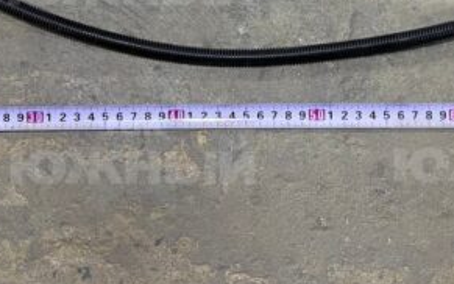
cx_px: 328
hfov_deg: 21.3
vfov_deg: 12.2
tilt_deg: -74.7
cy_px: -261
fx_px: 1200
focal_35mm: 97
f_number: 1.6
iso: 125
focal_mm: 5.96
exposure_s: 1/50
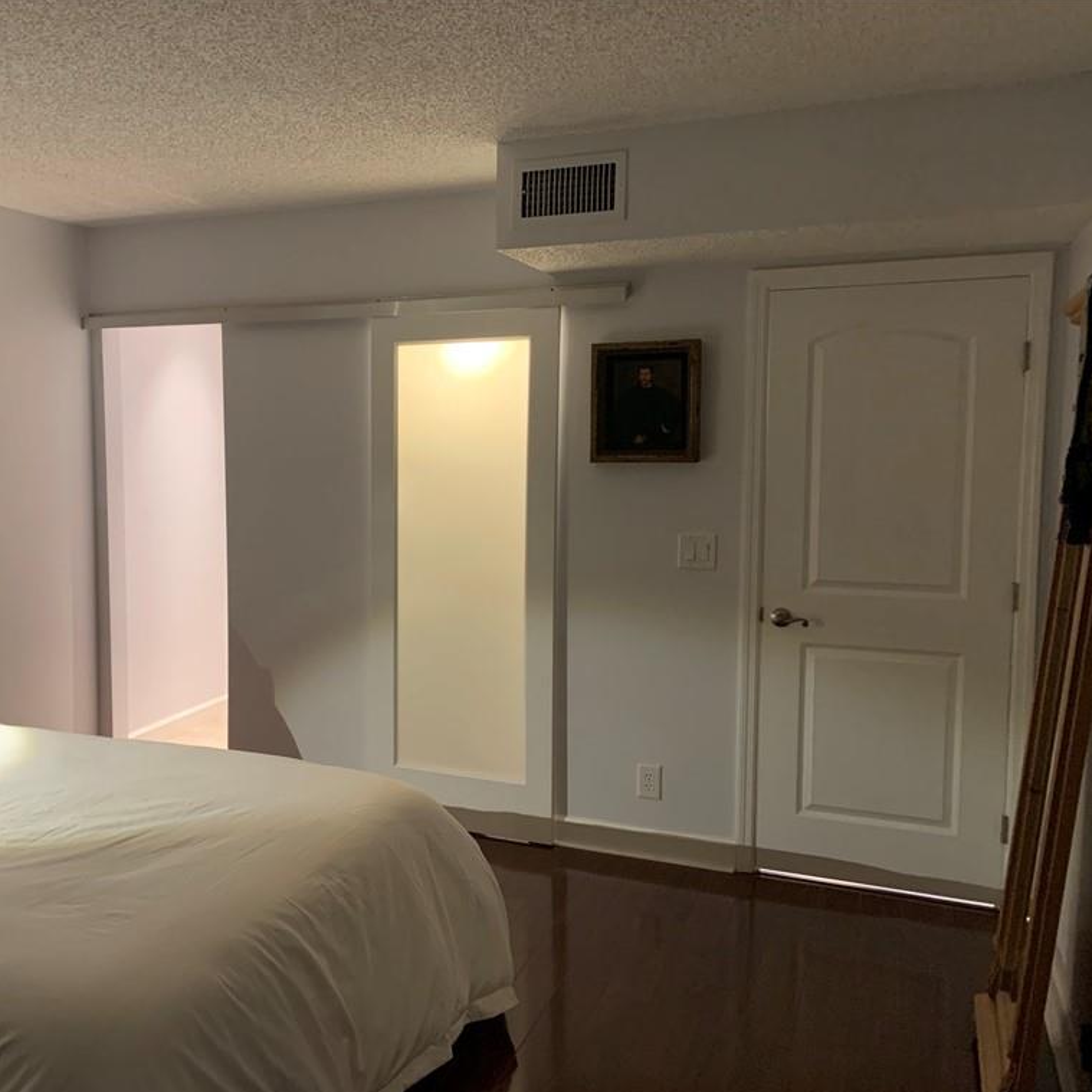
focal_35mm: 31
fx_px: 1106
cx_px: 367
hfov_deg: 51.6
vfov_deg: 52.5
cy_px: 550
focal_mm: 4.25
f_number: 1.8
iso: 400
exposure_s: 1/40
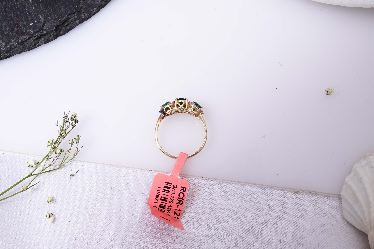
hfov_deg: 28.9
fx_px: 727
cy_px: 124
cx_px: 187
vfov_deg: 19.4
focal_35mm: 70
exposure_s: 1/60
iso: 640
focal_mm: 70
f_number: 22
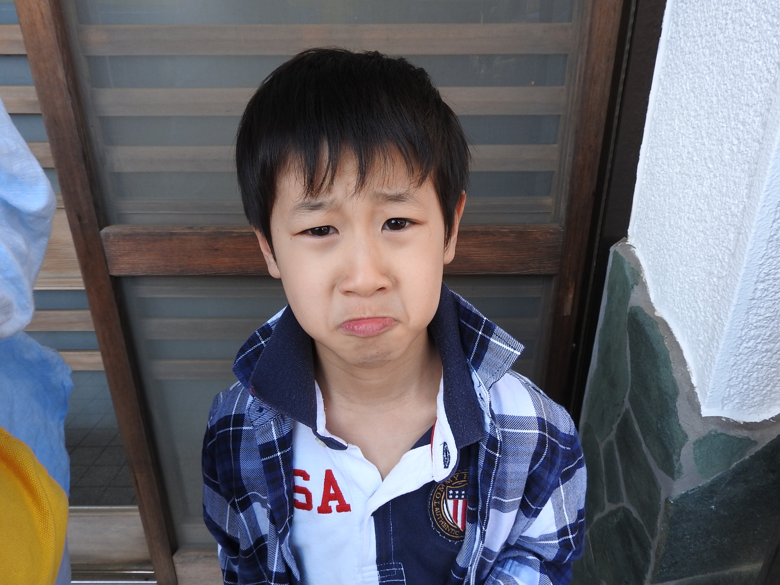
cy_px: 292
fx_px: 541
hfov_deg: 71.6
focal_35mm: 24
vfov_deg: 56.8
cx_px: 390
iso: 100
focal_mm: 4.3
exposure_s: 1/160
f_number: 3.3
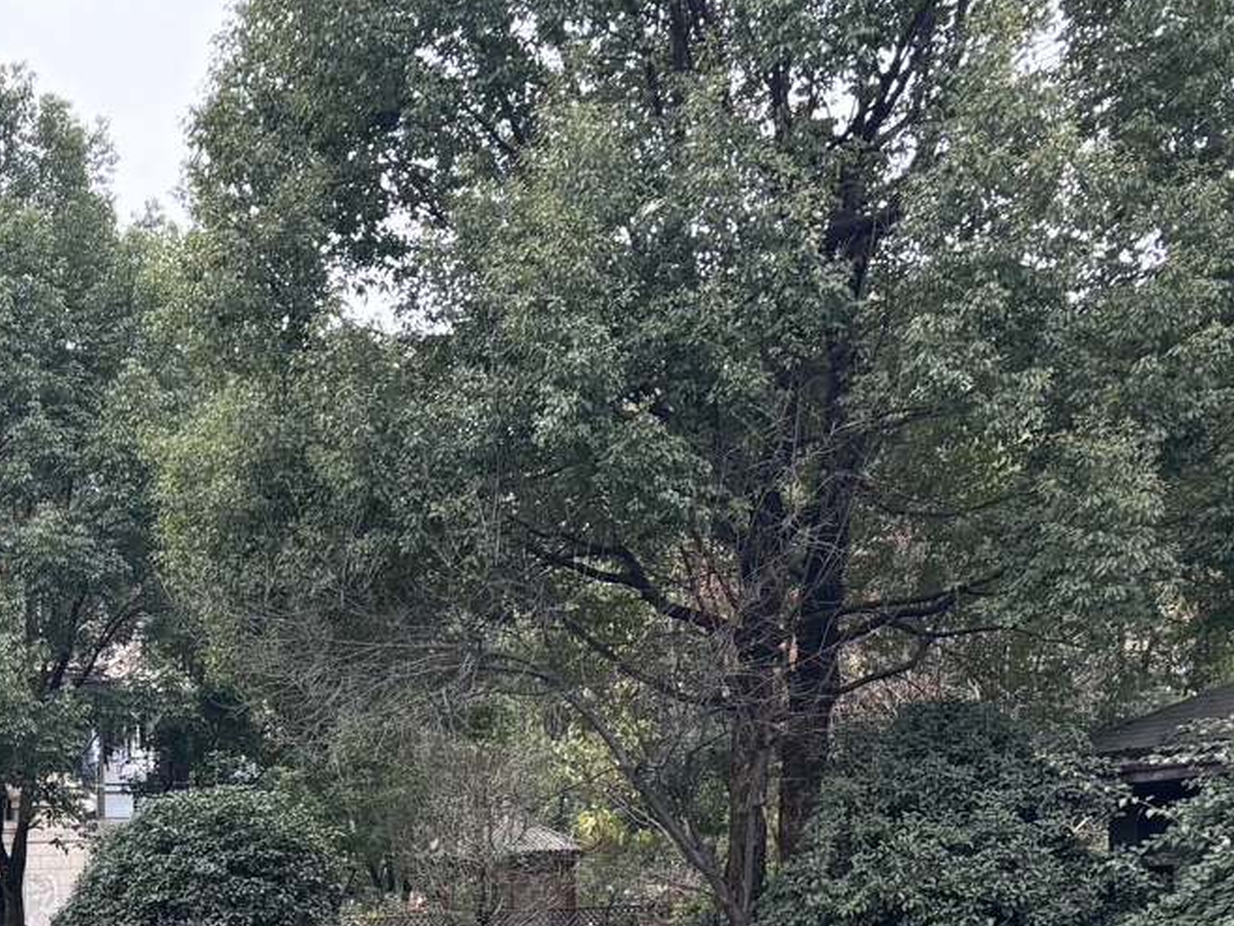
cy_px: 1331
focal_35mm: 79
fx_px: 2817
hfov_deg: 23.5
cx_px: -36
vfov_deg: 17.1
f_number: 1.6
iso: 32
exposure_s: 1/138
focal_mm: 5.96
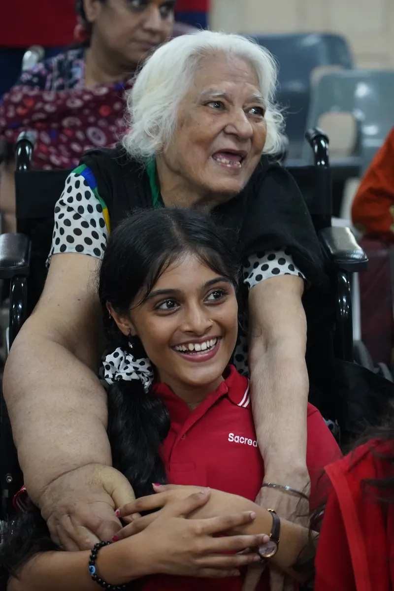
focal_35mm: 157
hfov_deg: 8.7
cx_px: 197
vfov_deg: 13.1
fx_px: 2577
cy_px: 296
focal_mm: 105
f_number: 4
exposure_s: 1/125
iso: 6400
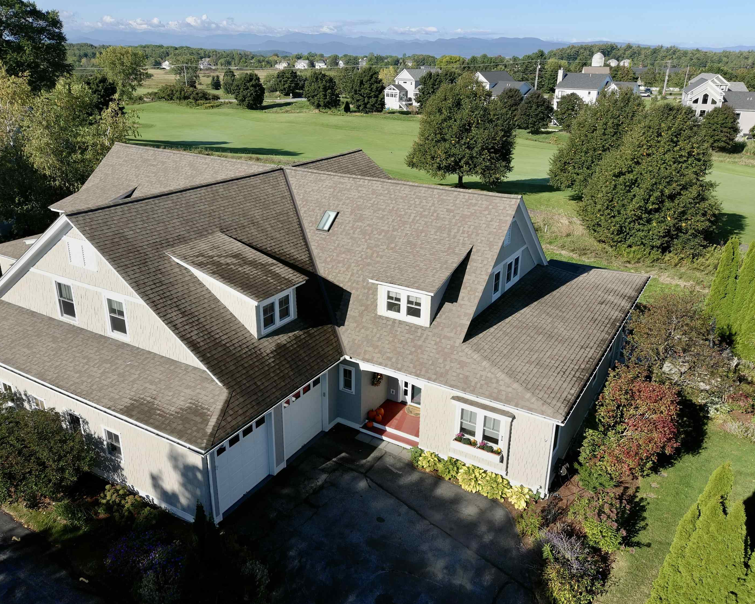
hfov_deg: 62.2
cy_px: 295
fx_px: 626
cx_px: 376
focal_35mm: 28
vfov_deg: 51.5
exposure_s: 1/1000
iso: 100
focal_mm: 4.74
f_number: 1.8
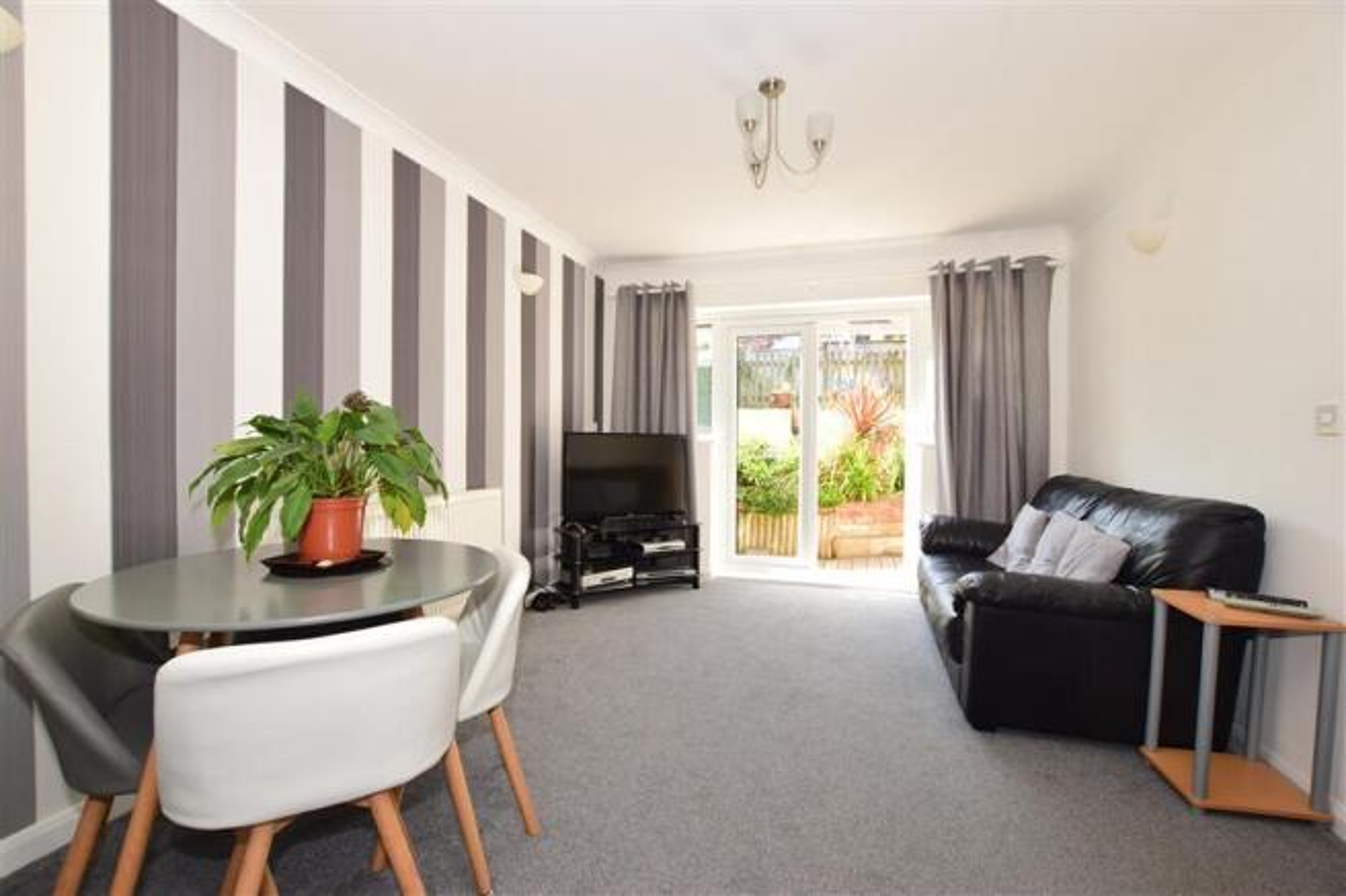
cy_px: 448
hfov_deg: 100.4
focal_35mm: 15
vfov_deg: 77.3
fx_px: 561
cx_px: 673
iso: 400
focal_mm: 10
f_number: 6.3
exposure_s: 1/160
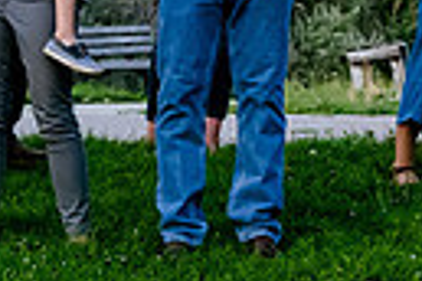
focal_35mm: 264
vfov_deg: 5.2
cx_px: 11
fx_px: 3094
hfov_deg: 7.8
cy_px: -169
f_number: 7.1
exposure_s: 1/250
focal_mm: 52
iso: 2500
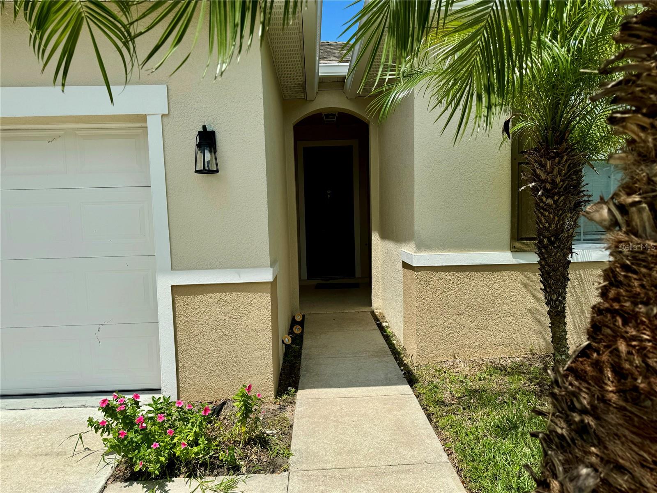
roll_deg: +1.6
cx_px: 328
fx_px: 456
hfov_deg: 71.6
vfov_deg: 56.8
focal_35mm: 24
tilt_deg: -5.0
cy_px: 246
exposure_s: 1/5814
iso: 80
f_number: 1.78
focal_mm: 6.76
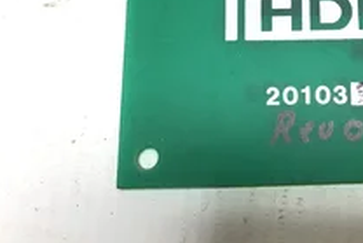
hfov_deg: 31.0
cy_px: 33
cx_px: 319
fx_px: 626
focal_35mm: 62
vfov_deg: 21.5
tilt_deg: -76.2
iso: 50
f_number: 2.4
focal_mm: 3.3
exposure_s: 1/120
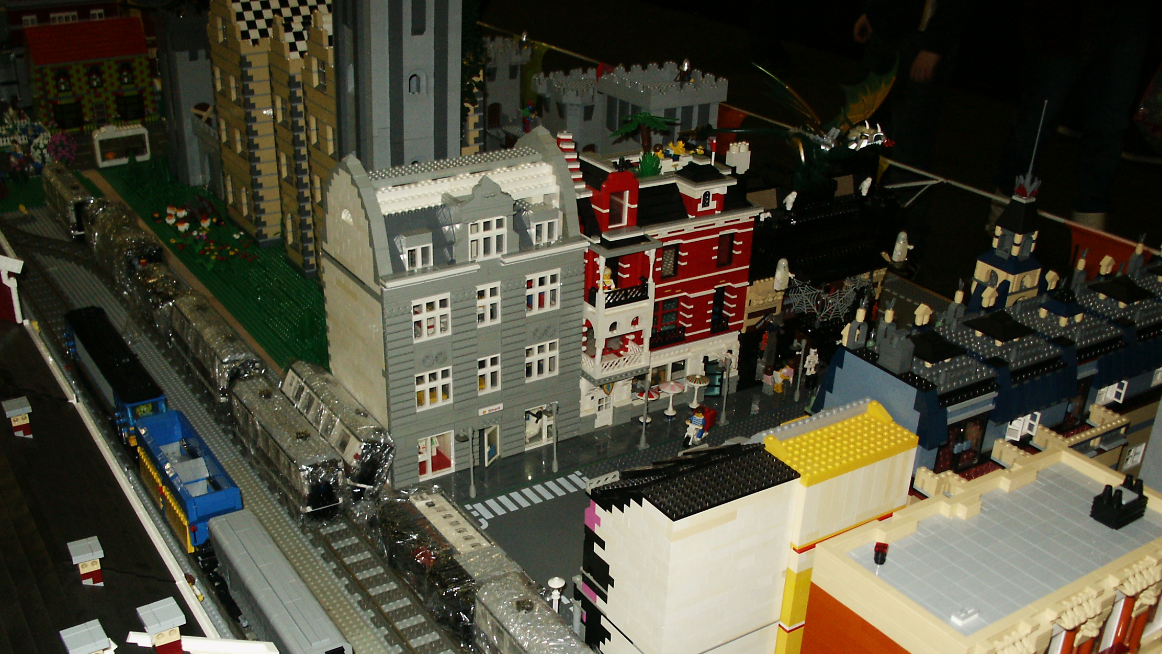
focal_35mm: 39
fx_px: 1202
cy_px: 405
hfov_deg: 51.6
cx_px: 568
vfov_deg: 30.3
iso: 200
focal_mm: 7.2
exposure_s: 1/45
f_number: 3
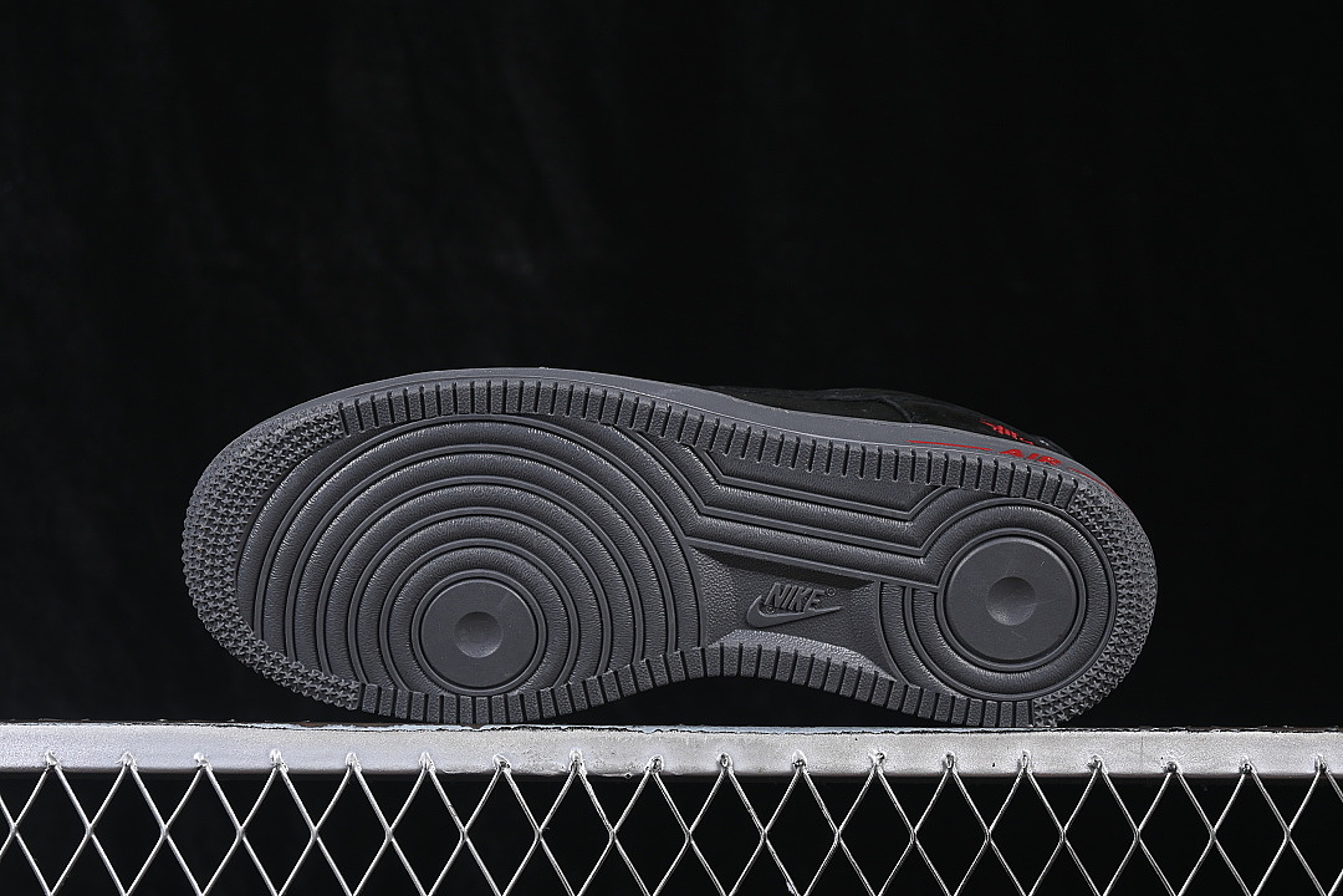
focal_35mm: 75
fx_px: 2798
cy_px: 448
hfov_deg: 27.0
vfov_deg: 18.2
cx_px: 672
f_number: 6.3
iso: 160
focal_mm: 50
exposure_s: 1/60
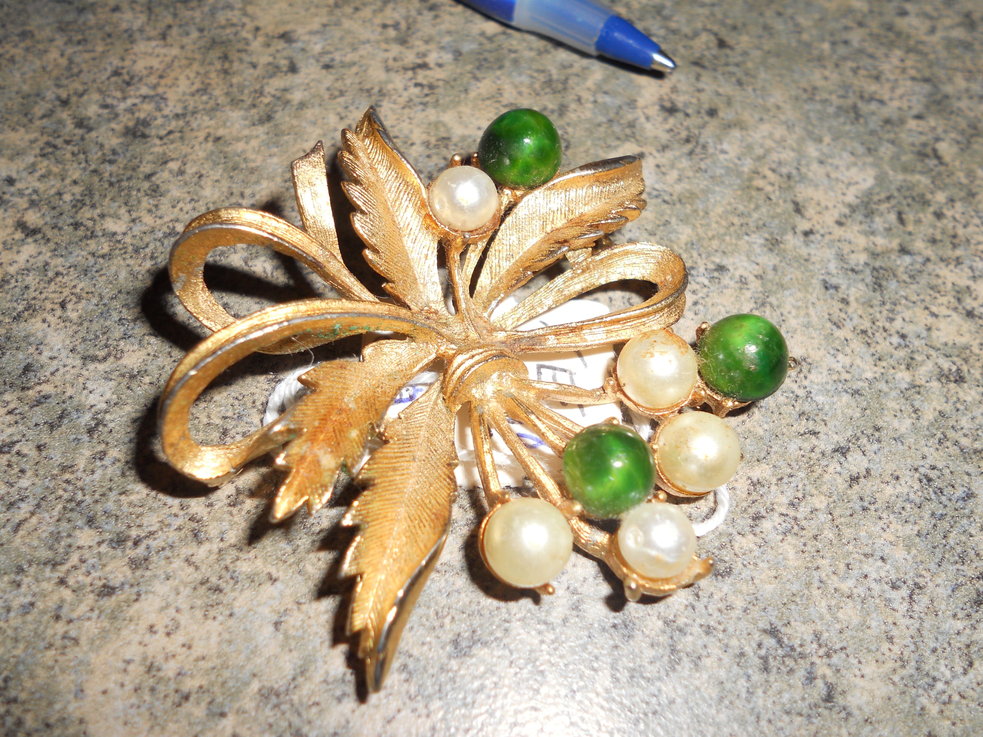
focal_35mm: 32
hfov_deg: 56.8
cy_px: 368
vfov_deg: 44.2
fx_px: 909
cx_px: 492
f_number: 8.8
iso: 80
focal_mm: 5.8
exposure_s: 1/25
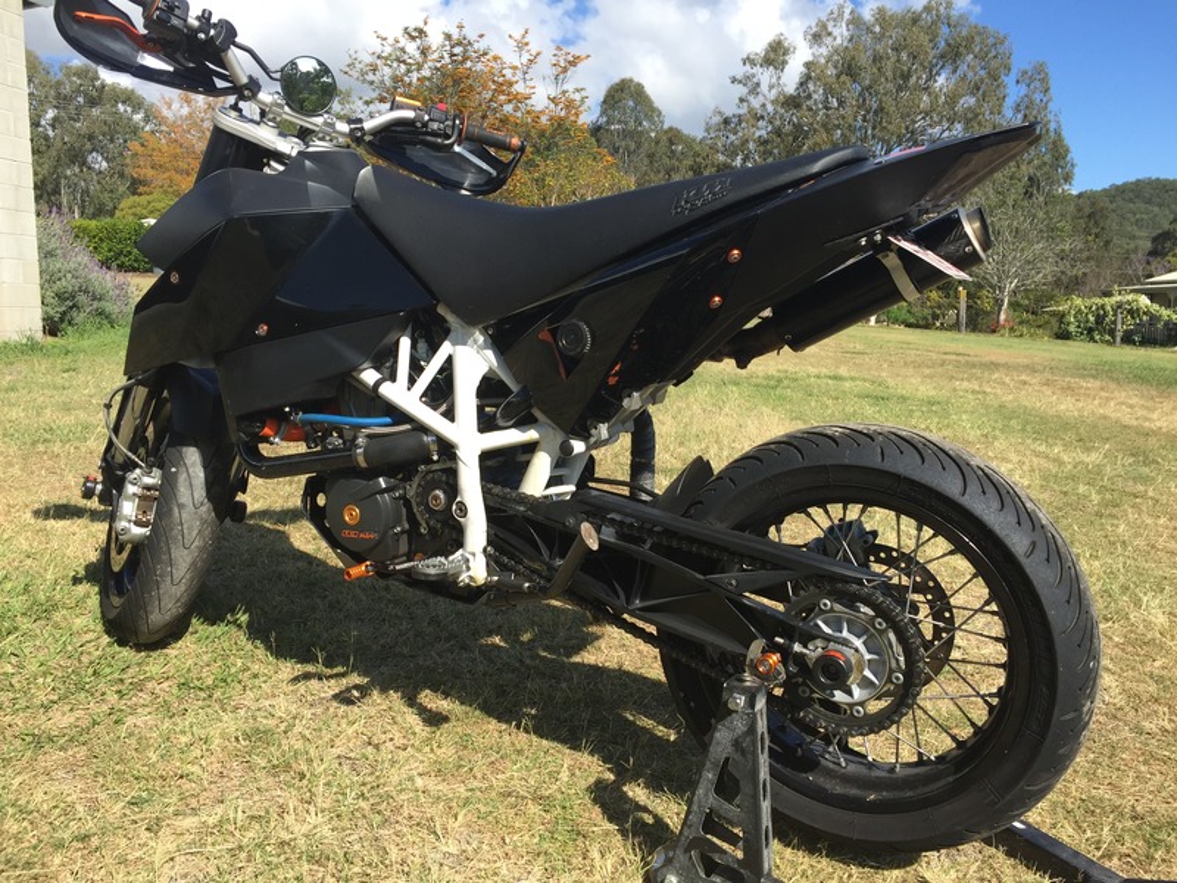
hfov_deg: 61.7
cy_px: 442
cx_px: 588
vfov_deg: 48.2
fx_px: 986
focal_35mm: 29
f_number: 2.2
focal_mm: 4.15
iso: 32
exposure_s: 1/1276
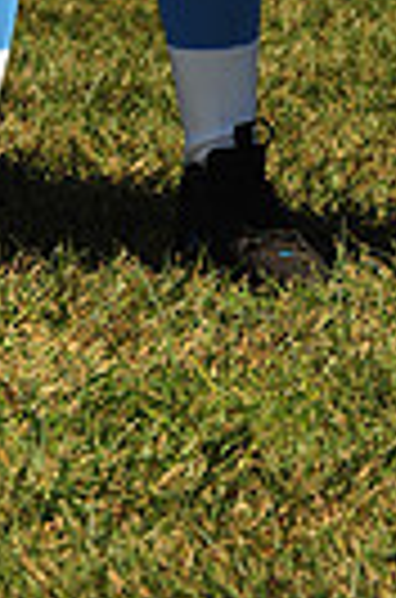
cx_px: 338
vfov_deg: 4.6
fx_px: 7380
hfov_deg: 3.1
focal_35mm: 445
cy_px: -562
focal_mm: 102
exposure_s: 1/1000
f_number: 5
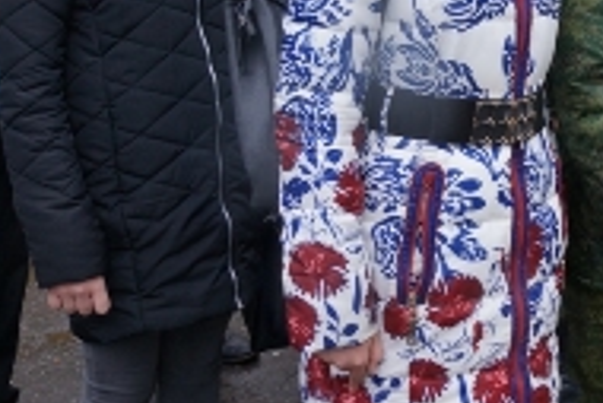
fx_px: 1307
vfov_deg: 17.0
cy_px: -24
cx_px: 644
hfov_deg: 24.4
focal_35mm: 78
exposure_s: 1/160
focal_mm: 22
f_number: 6.3
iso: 400
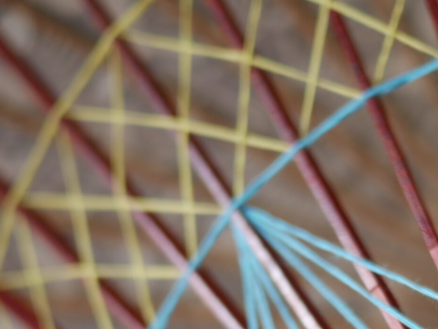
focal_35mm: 111
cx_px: 355
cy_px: 439
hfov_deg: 17.6
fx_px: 1405
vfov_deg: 12.9
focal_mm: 20
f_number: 1.7
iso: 200
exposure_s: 1/100
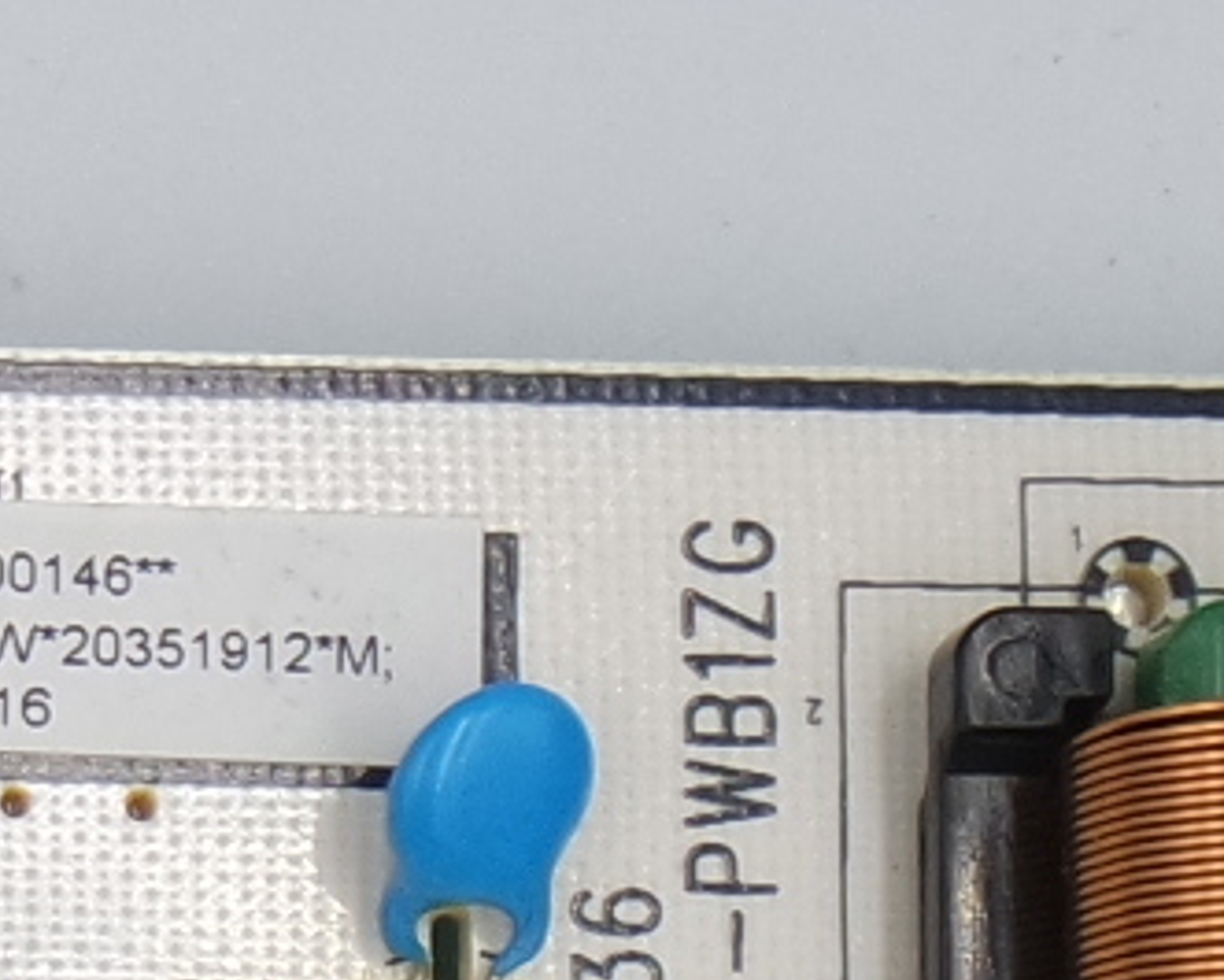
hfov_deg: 4.7
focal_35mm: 405
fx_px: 14676
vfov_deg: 3.8
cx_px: -1801
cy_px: 2278
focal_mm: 18
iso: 160
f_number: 4.5
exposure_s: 1/125
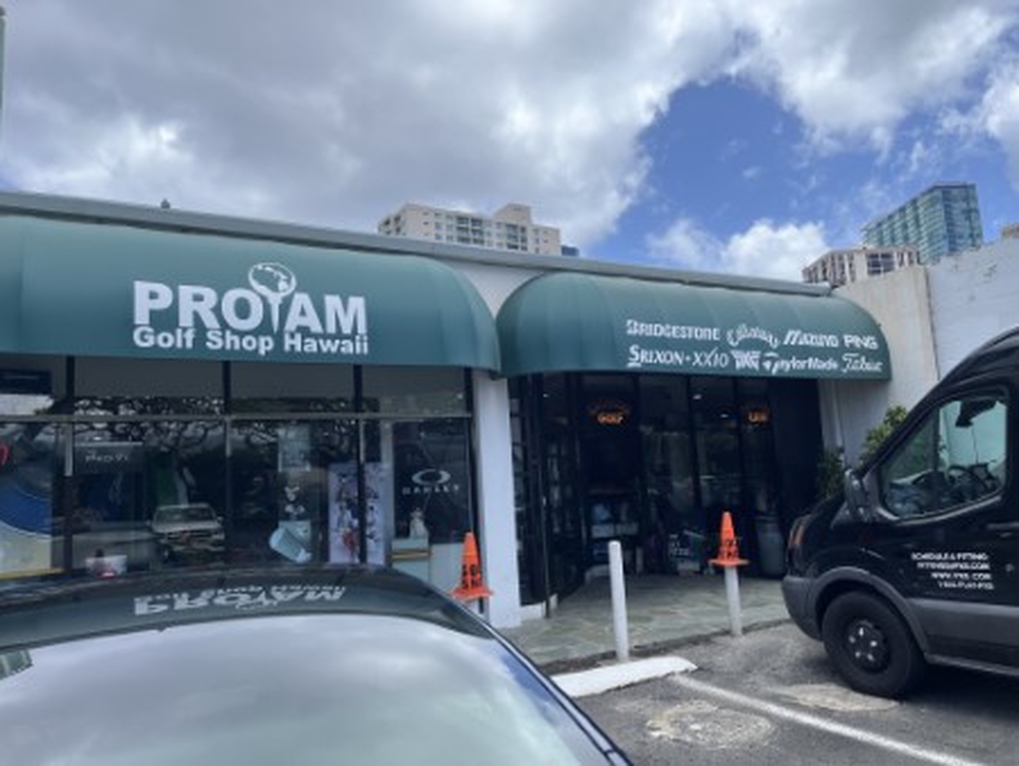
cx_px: 510
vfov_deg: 53.1
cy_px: 383
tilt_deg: +3.5
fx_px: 766
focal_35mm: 26
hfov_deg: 67.3
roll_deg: +2.4
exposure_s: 1/2825
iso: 50
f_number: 1.6
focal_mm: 5.1
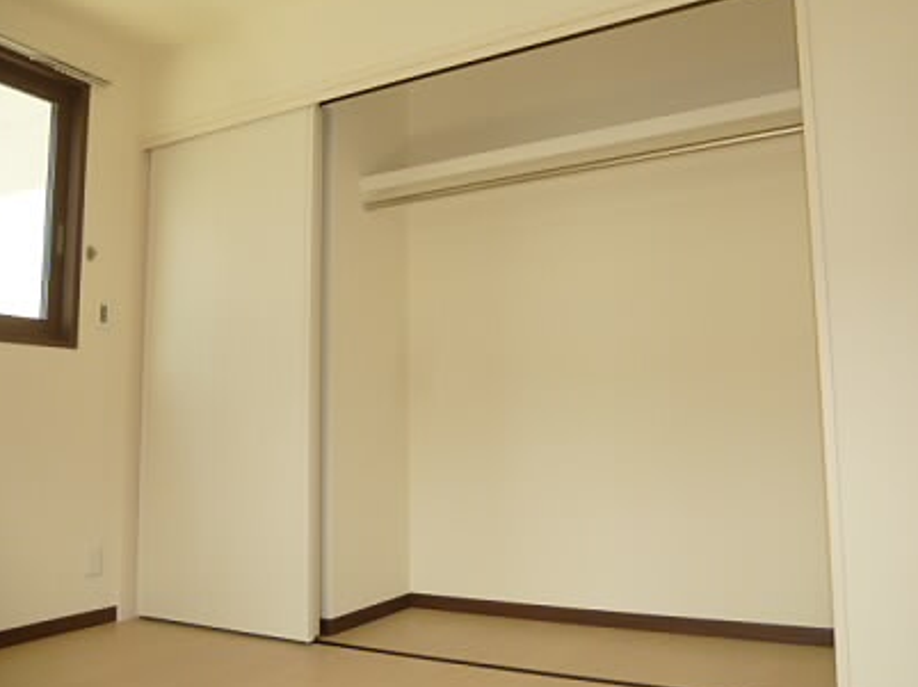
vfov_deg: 49.7
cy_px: 355
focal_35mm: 28
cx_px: 507
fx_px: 742
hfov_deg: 63.3
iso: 100
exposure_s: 1/125
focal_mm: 4.5
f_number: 3.1
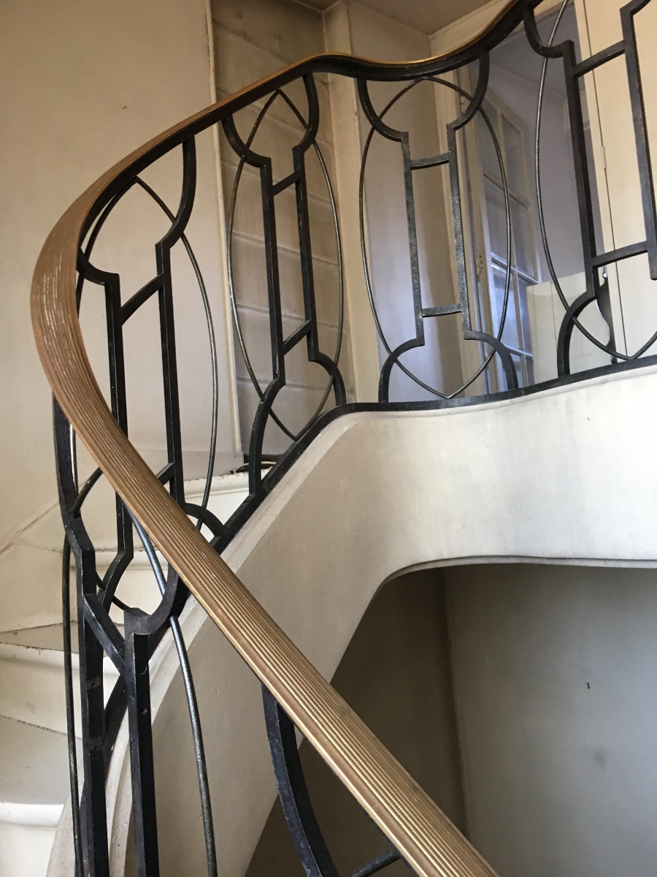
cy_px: 438
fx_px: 734
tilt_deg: +7.6
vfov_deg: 61.7
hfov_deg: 48.2
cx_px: 328
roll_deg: +2.8
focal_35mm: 29
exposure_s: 1/17
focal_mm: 4.15
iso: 80
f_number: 2.2
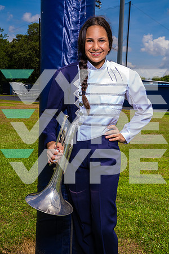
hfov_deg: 31.9
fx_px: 296
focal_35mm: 42
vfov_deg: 46.4
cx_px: 84
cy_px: 127
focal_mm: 42
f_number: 11
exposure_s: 1/250
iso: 200
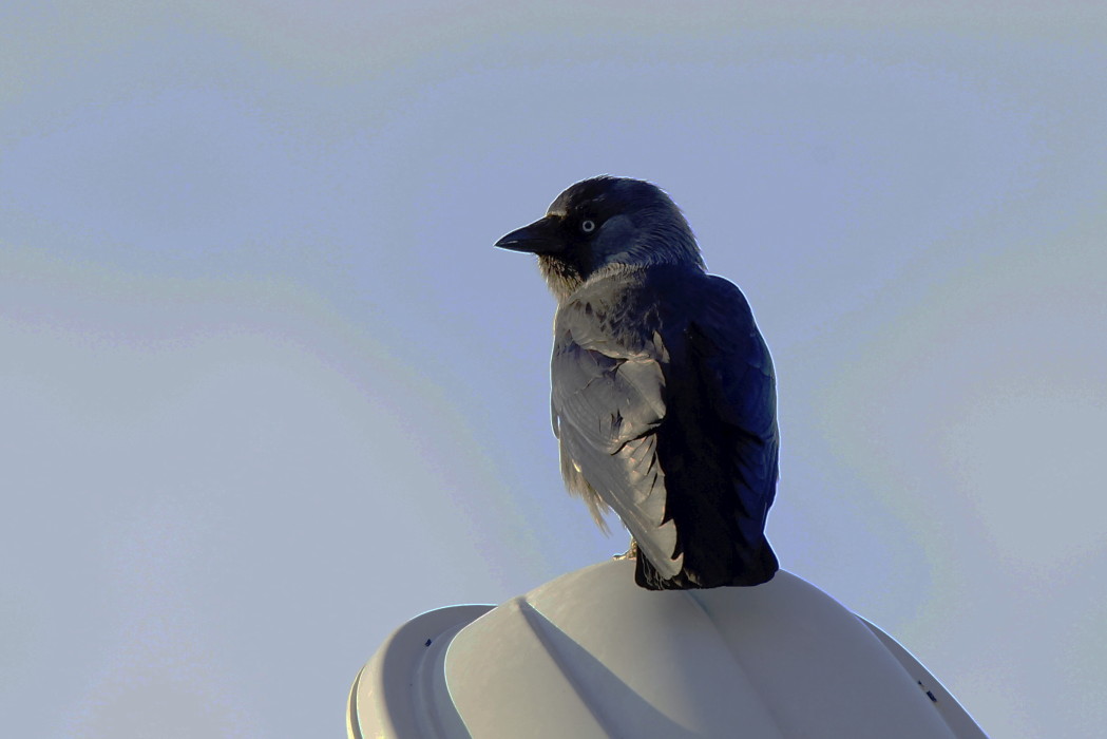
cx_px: 554
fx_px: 18454
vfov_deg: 2.3
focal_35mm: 600
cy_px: 370
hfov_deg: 3.4
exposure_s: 1/250
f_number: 9
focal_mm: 600
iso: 500
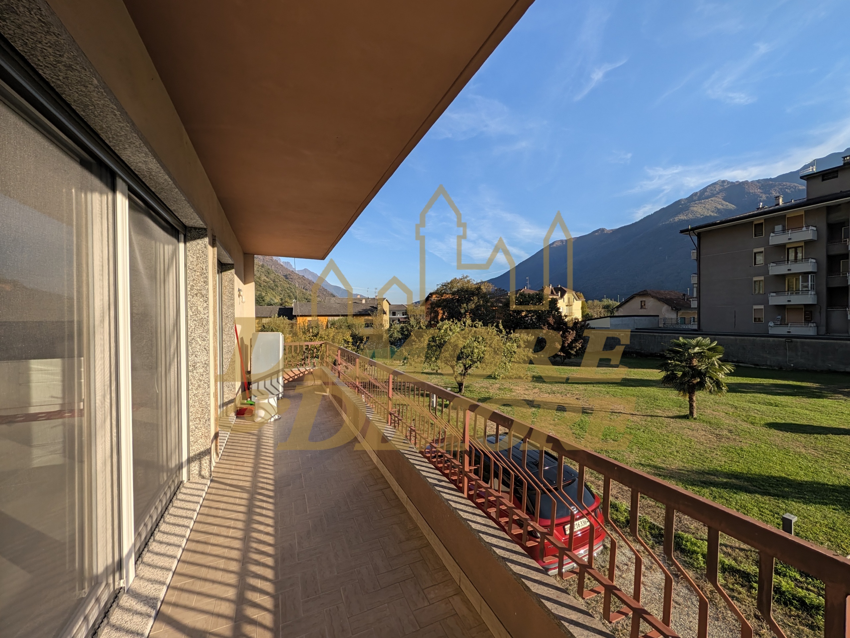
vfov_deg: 94.6
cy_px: 319
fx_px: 295
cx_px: 425
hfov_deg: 110.5
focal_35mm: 12
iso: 59
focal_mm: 2.02
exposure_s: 1/2786
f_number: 1.7
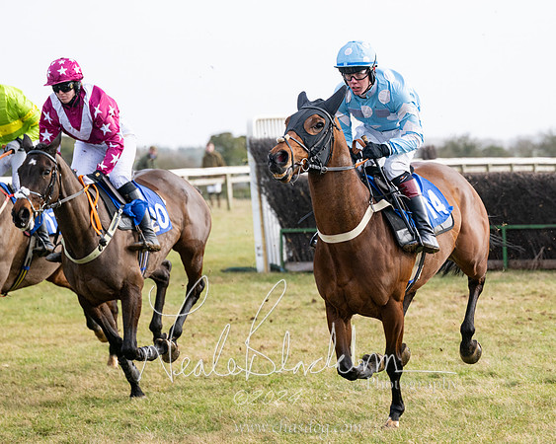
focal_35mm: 180
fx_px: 2968
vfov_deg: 8.6
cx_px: 340
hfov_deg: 10.7
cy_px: 223
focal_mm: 155
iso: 400
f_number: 5
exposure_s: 1/1600
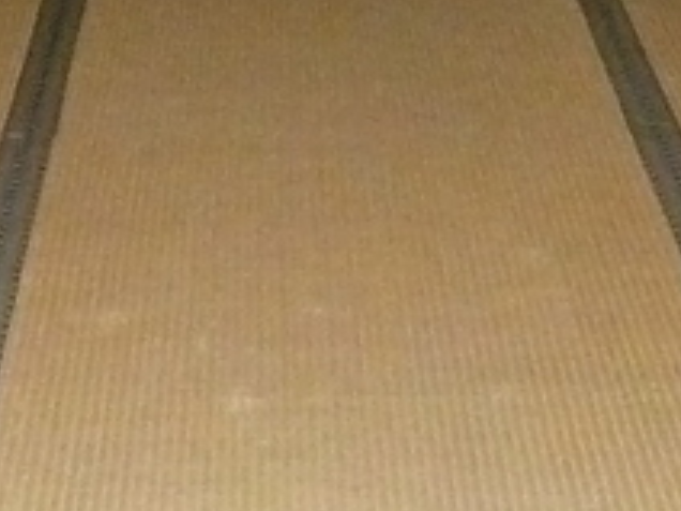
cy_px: -472
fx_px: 3718
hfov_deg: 10.5
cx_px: 463
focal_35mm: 189
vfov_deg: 7.6
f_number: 3.3
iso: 640
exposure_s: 1/30
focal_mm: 4.1
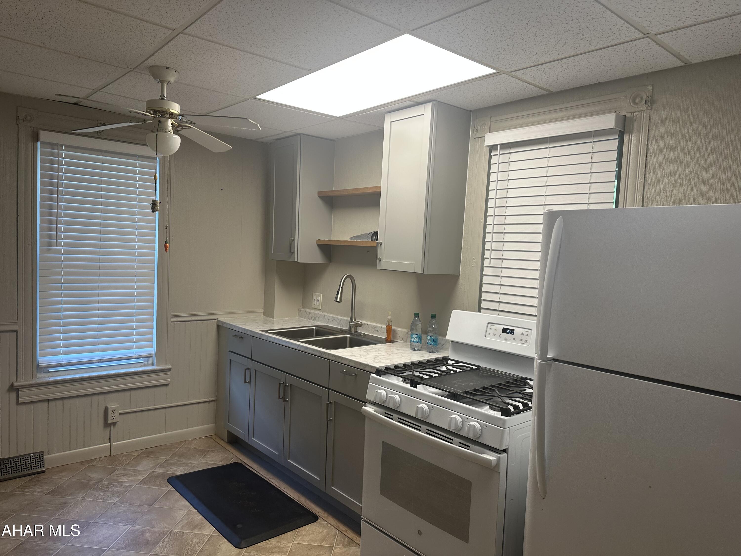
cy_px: 278
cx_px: 370
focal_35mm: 24
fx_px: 514
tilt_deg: -4.4
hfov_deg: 71.6
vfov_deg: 56.8
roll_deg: -5.0
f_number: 1.78
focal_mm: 6.86
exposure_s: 1/120
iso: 80
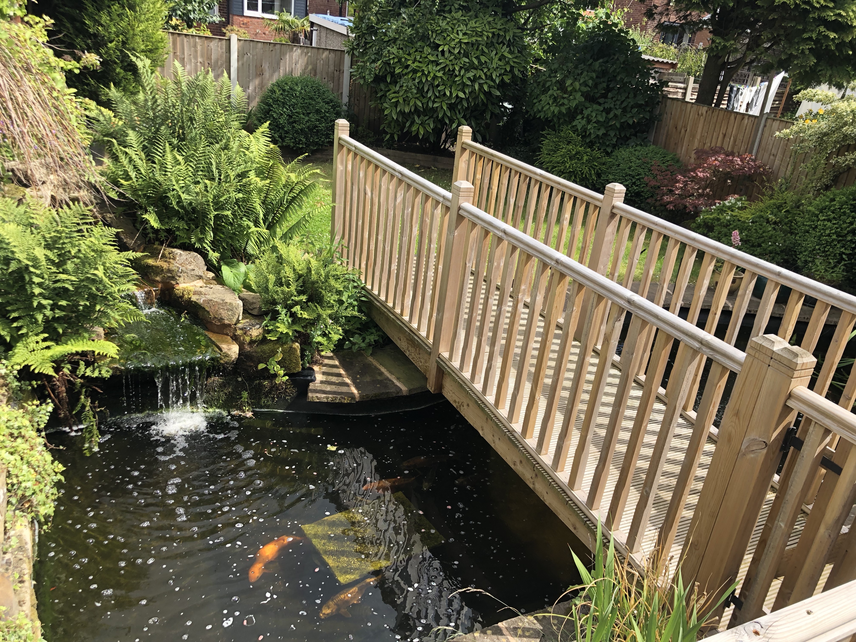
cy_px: 321
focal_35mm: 28
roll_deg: -9.2
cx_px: 428
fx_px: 692
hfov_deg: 63.4
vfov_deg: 49.7
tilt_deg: -23.6
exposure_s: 1/842
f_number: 1.8
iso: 20
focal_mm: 3.99
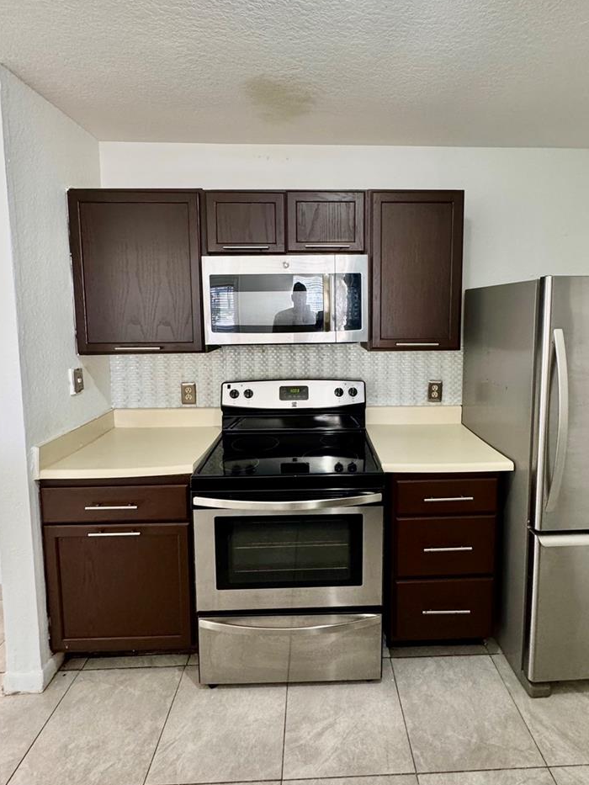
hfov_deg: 71.4
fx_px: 408
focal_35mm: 18
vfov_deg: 87.4
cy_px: 347
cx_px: 328
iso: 400
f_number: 2.2
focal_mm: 2.22
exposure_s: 1/60
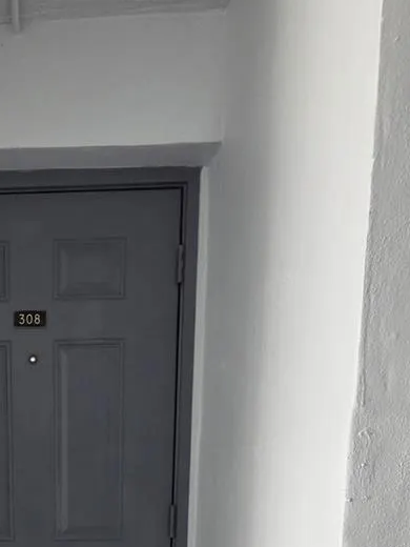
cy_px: 520
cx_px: 27
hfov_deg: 42.2
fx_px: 474
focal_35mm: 30
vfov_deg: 50.9
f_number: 2.2
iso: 640
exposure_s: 1/60
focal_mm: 2.2
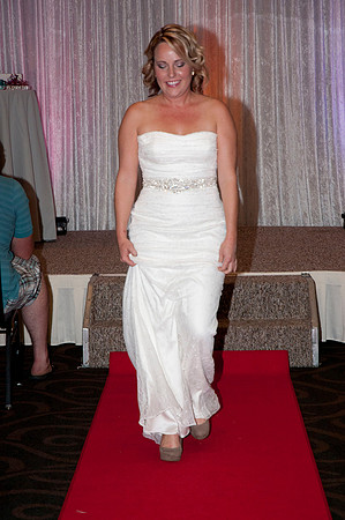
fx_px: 1297
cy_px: 260
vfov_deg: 22.6
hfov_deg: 15.2
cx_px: 172
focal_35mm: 90
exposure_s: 1/160
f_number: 5.6
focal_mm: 60
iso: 400
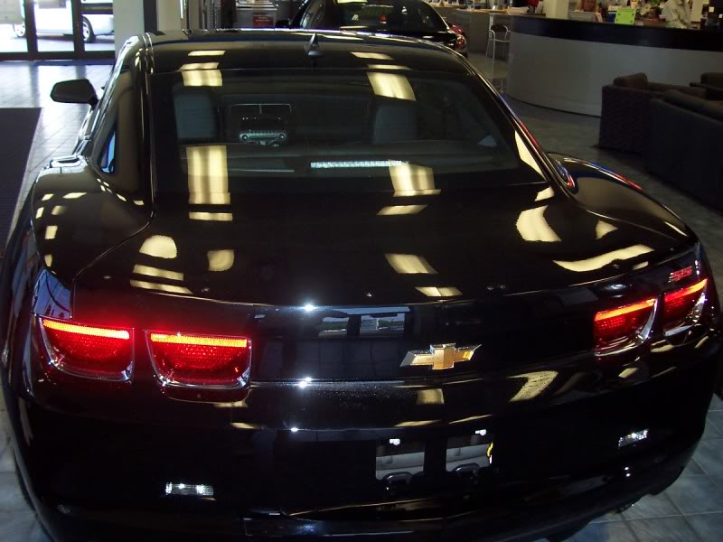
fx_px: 773
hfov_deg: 50.1
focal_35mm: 37
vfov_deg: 38.7
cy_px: 271
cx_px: 362
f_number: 2.8
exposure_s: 1/60
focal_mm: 5.6
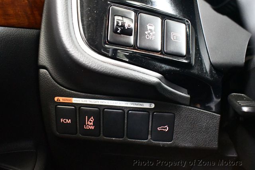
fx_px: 255
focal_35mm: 36
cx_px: 128
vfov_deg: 36.9
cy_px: 85
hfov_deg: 53.1
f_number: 3.5
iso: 11400
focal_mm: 18
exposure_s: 1/60
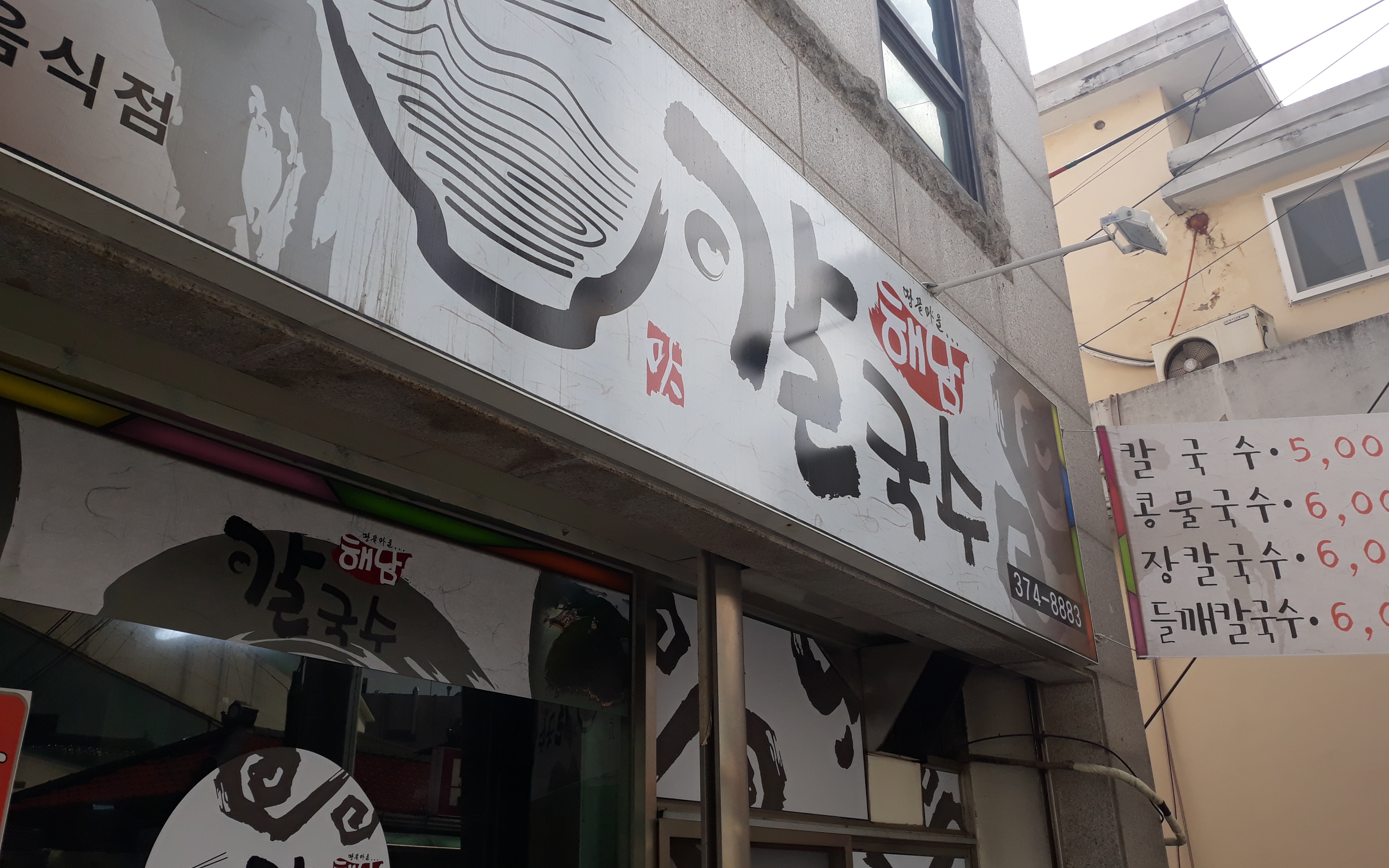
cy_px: 380
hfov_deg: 64.6
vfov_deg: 43.1
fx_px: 1098
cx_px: 698
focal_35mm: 29
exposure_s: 1/1038
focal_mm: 3.71
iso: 40
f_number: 1.7
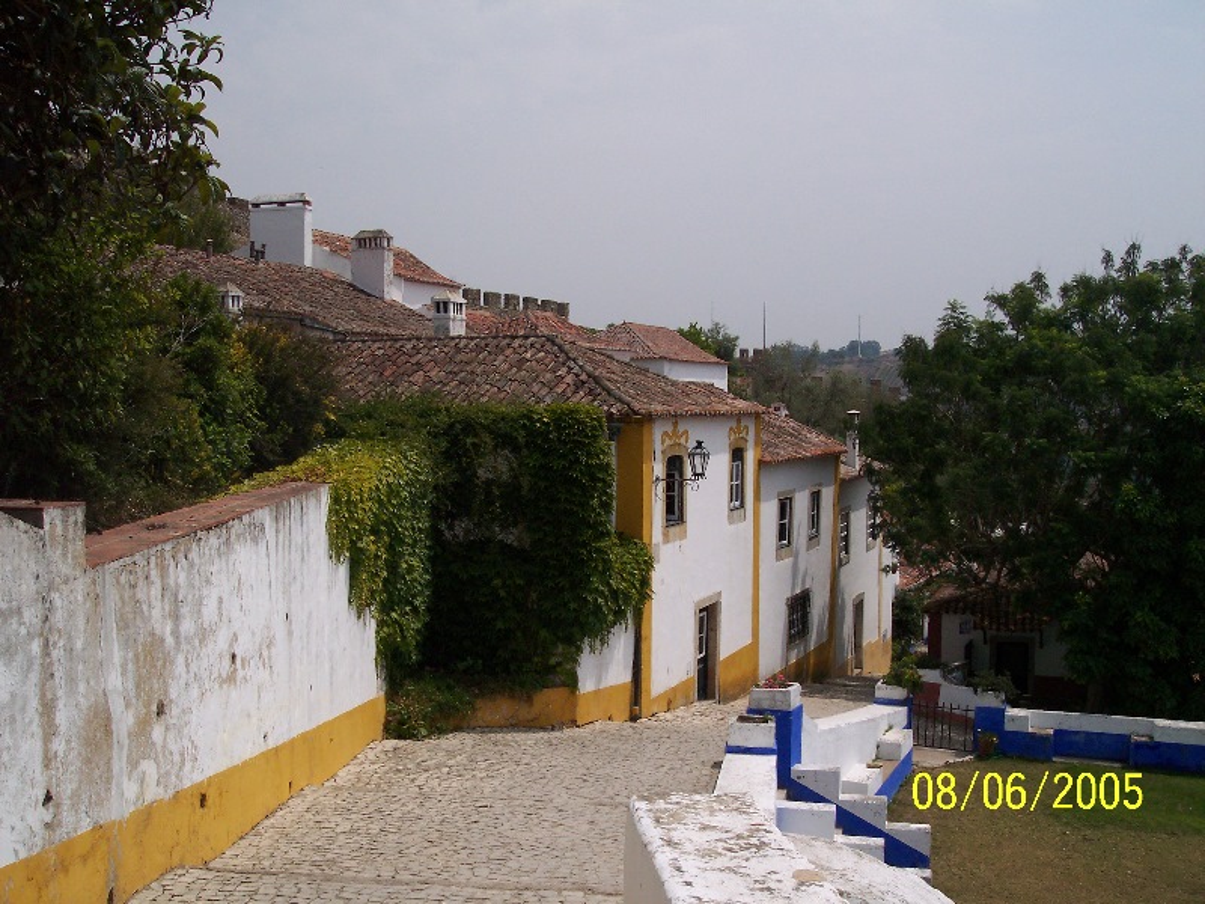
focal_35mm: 38
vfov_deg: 37.7
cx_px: 602
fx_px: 1323
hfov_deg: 49.0
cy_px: 452
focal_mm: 8
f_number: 4.8
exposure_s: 1/1000
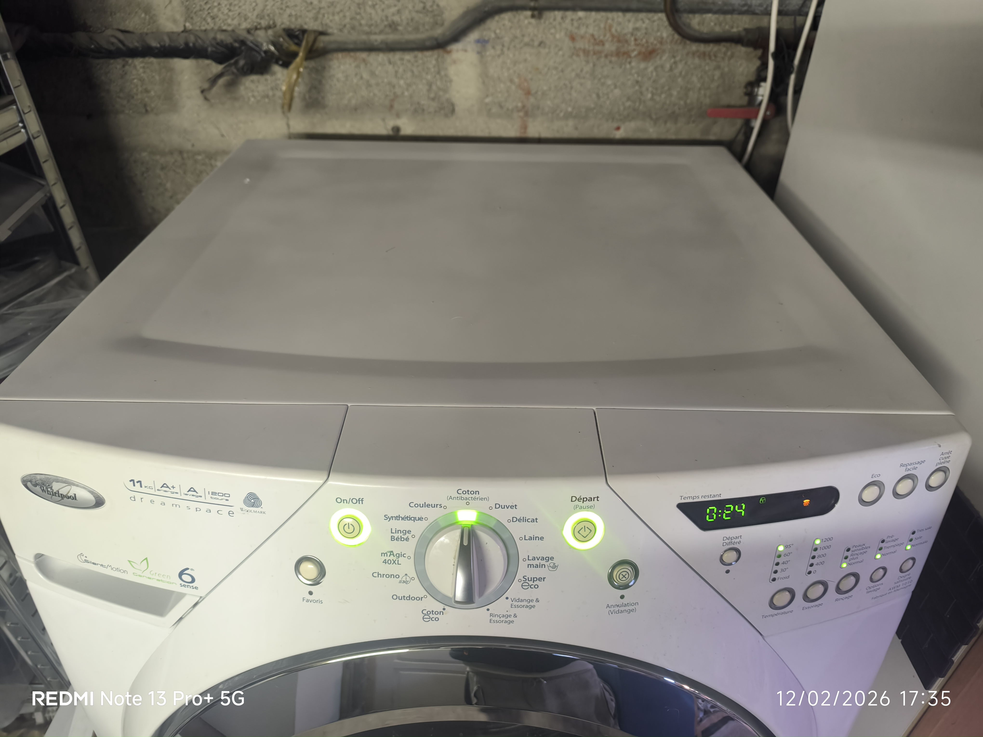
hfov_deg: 73.9
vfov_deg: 58.9
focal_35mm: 23
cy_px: 368
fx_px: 653
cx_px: 492
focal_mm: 6.14
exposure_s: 1/25
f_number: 1.65
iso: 1600
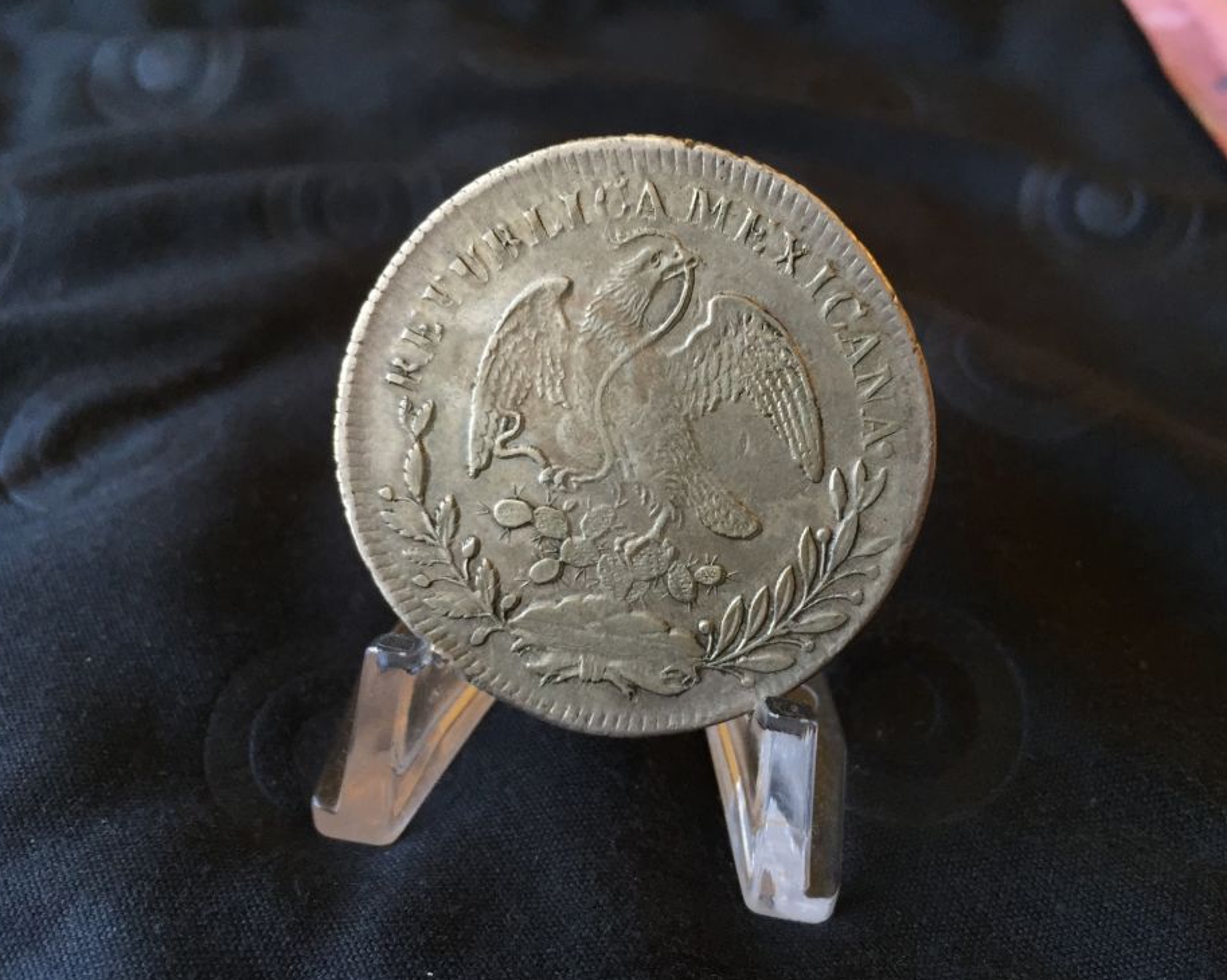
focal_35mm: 31
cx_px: 633
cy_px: 493
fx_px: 1126
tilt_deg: -46.9
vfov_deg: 47.1
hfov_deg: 57.2
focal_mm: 4.15
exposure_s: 1/30
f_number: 2.2
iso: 64
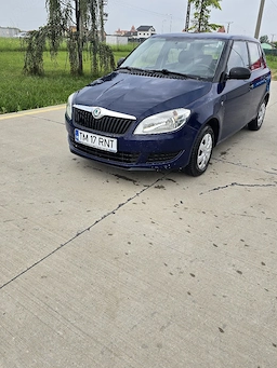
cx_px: 151
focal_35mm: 27
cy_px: 173
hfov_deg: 51.3
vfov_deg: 65.2
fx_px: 288
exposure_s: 1/182
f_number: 1.7
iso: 12
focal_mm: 6.3
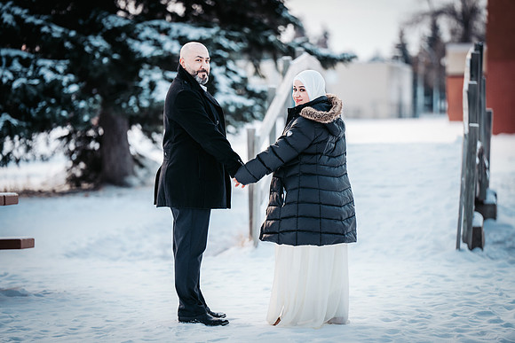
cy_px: 172
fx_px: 2504
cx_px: 258
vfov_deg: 7.9
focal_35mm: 175
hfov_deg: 11.7
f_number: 2.8
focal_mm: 175
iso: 100
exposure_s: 1/160
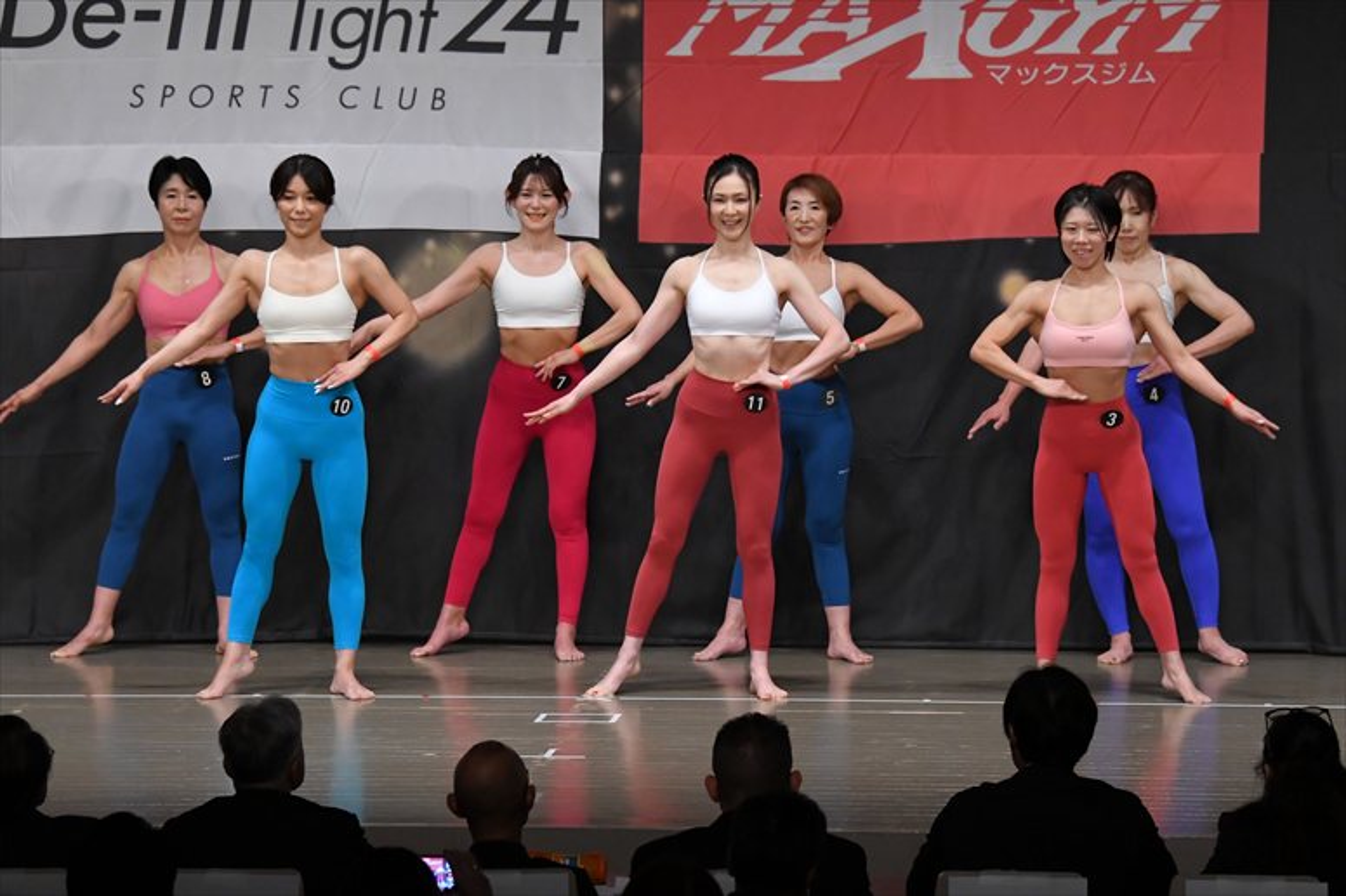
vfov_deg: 8.7
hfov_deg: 13.1
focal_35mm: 157
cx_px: 673
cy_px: 448
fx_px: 5867
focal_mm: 105
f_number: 5.6
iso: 3200
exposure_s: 1/400
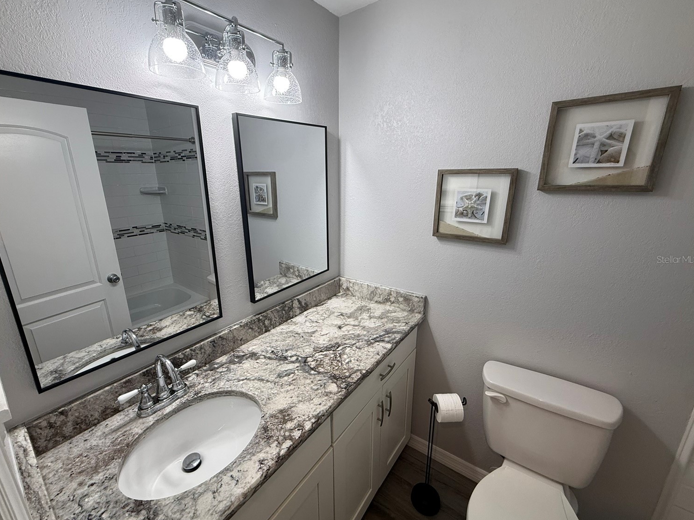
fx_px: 301
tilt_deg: -16.2
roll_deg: +0.4
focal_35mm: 15
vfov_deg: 81.8
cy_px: 259
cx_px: 329
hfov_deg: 98.1
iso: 100
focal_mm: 2.22
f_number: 2.2
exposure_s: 1/120
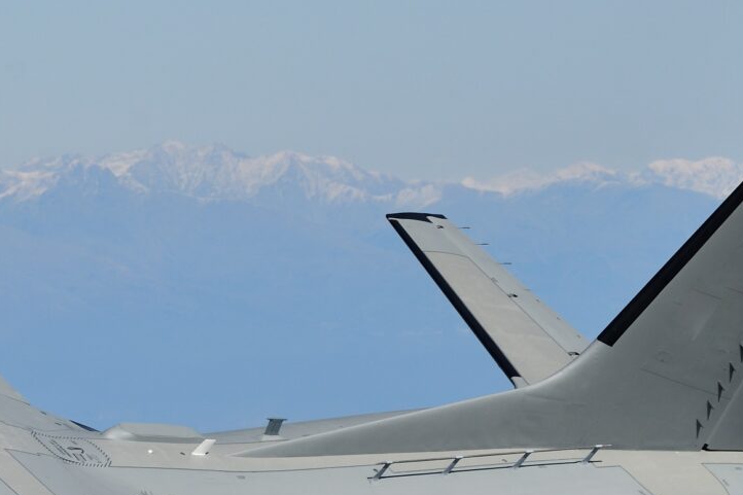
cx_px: -20
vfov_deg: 2.0
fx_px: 13907
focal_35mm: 674
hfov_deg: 3.1
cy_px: 416
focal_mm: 190
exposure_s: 1/500
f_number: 9
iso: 100
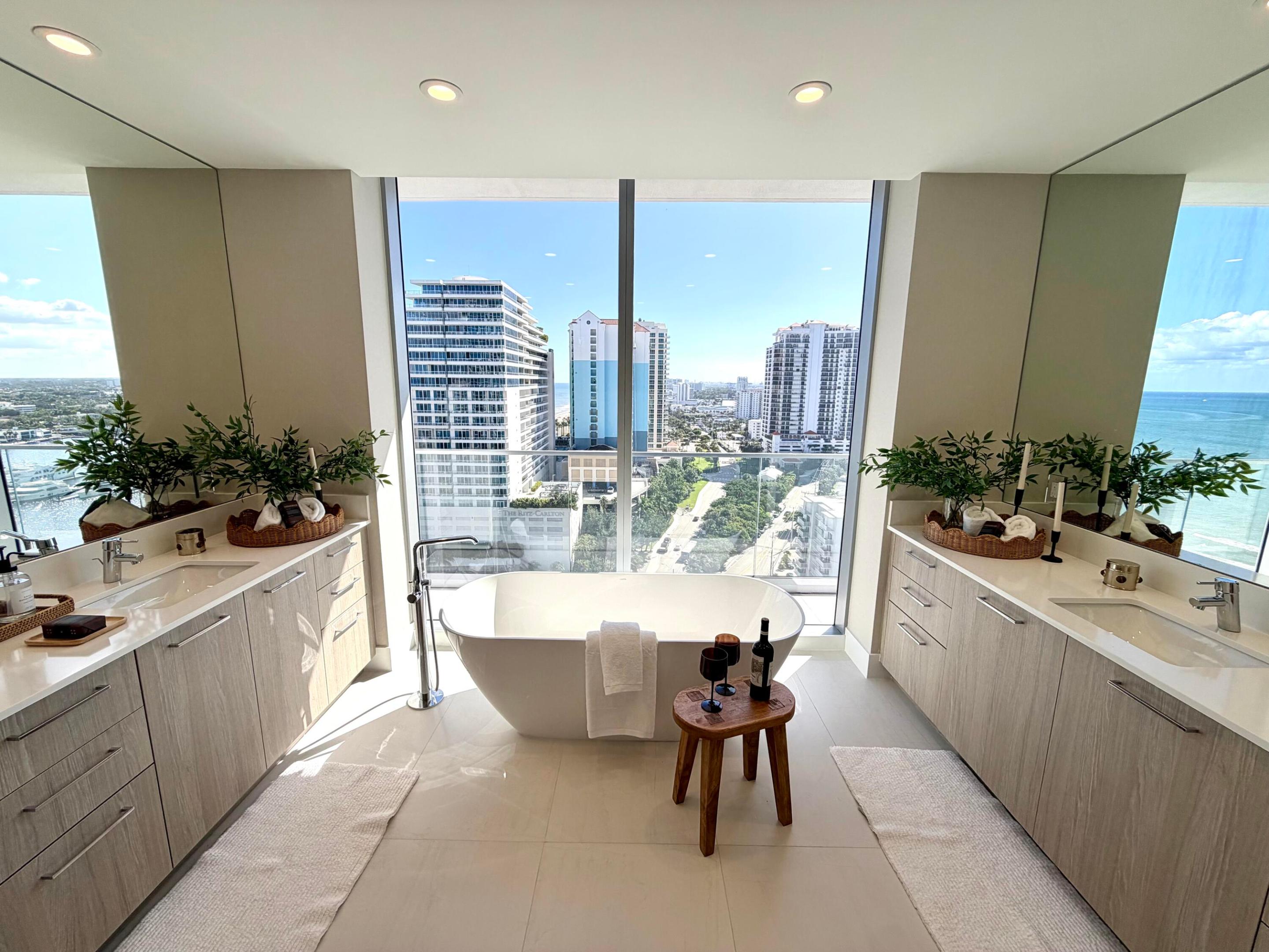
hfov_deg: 102.1
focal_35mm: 14
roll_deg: -0.7
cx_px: 634
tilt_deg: -10.6
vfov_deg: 85.7
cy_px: 476
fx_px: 513
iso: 40
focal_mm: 2.22
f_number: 2.2
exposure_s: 1/502
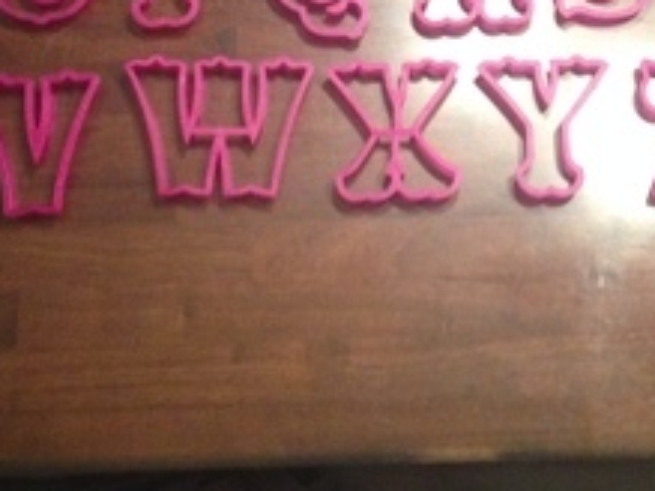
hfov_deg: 24.4
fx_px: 1513
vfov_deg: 17.9
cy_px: -22
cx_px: 392
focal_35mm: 80
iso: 500
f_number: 2.4
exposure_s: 1/15
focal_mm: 4.28
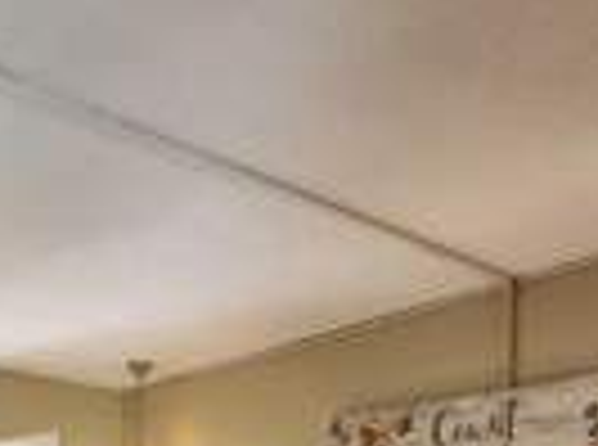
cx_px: 49
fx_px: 810
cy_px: 583
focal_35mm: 47
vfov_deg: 26.1
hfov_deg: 37.6
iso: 320
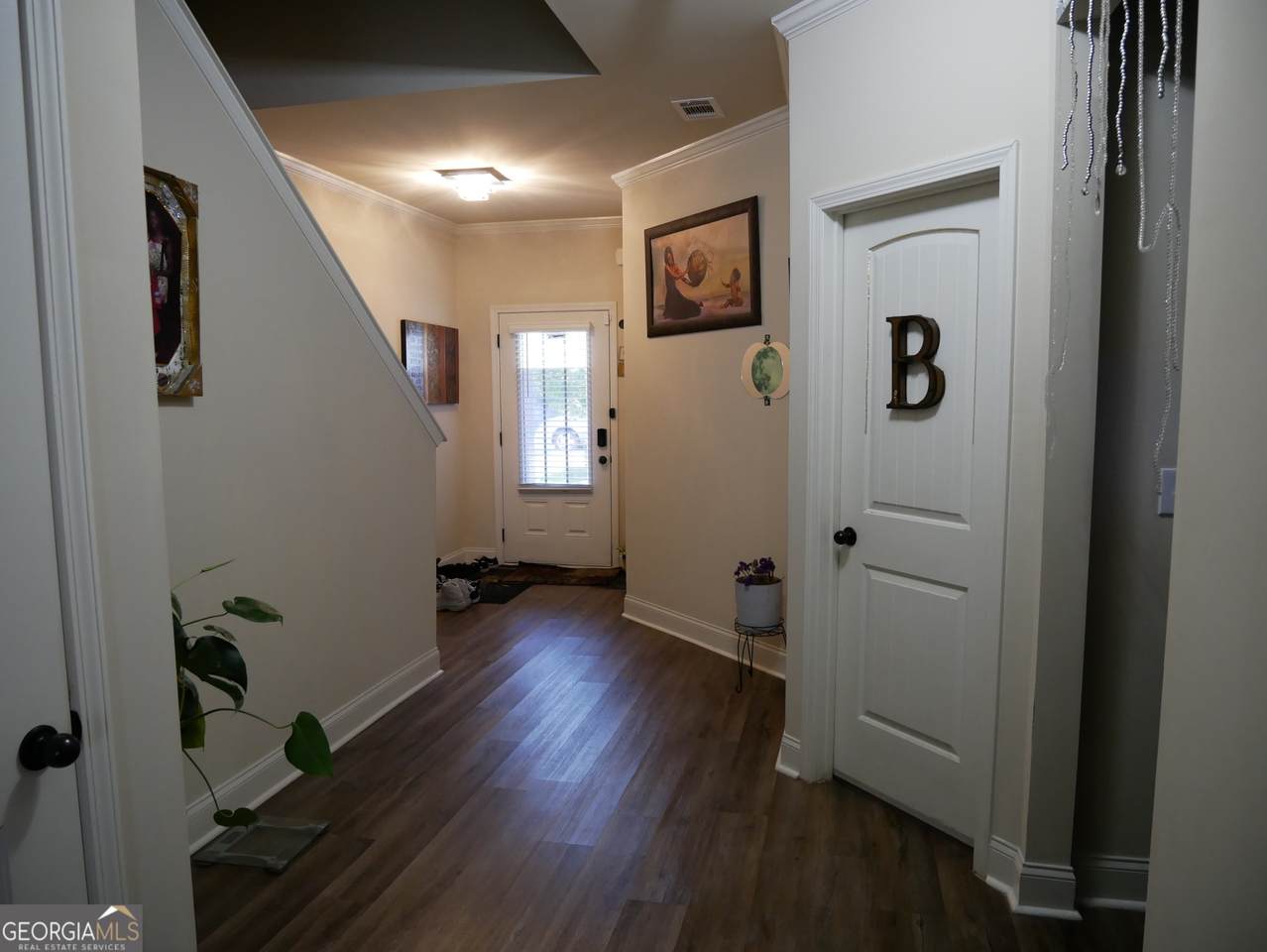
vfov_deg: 56.9
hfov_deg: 71.6
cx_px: 634
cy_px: 476
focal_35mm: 24
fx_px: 879
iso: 1000
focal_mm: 12
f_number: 3.5
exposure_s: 1/60
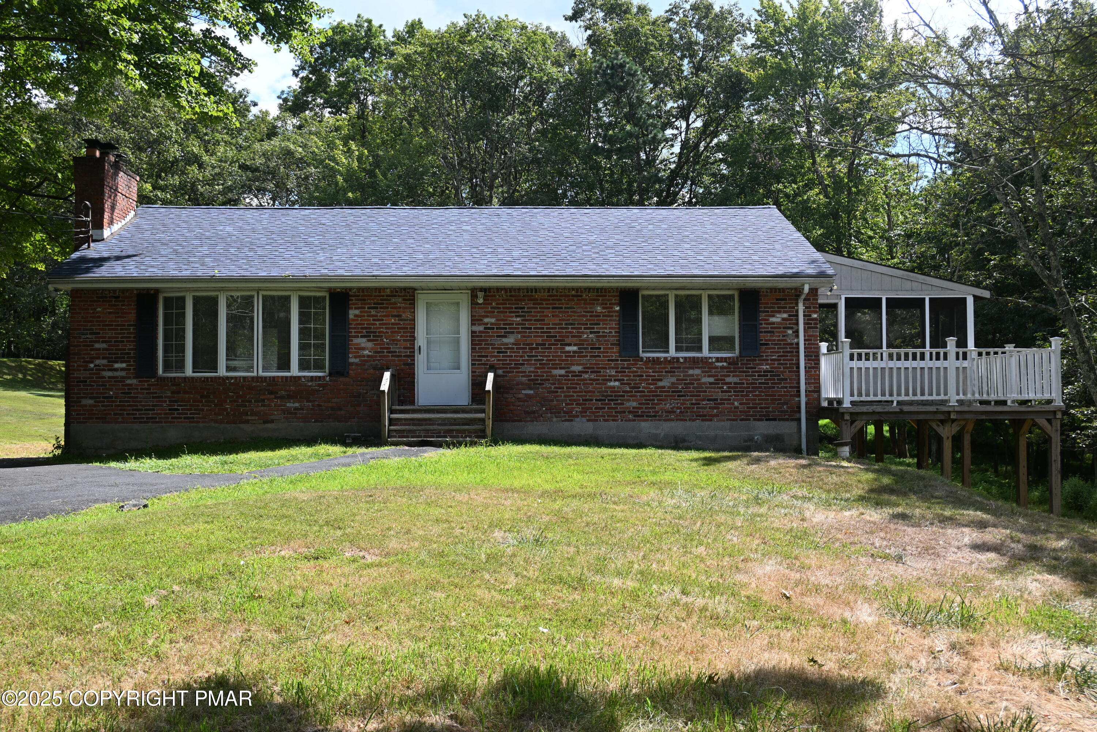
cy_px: 366
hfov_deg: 52.2
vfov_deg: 36.2
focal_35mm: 37
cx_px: 548
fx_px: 1120
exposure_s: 1/250
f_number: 5.6
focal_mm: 24.5
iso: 100
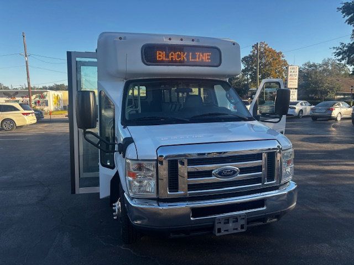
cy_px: 132
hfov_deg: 67.3
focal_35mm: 26
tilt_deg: -7.2
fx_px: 266
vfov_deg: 53.1
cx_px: 177
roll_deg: +0.5
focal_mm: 5.96
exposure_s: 1/654
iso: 50
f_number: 1.6
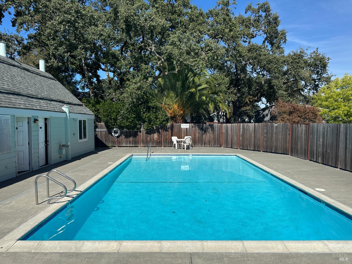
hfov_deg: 71.6
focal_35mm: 24
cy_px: 132
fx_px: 244
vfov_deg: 56.8
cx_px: 176
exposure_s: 1/6211
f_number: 1.78
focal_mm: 6.86
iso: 80
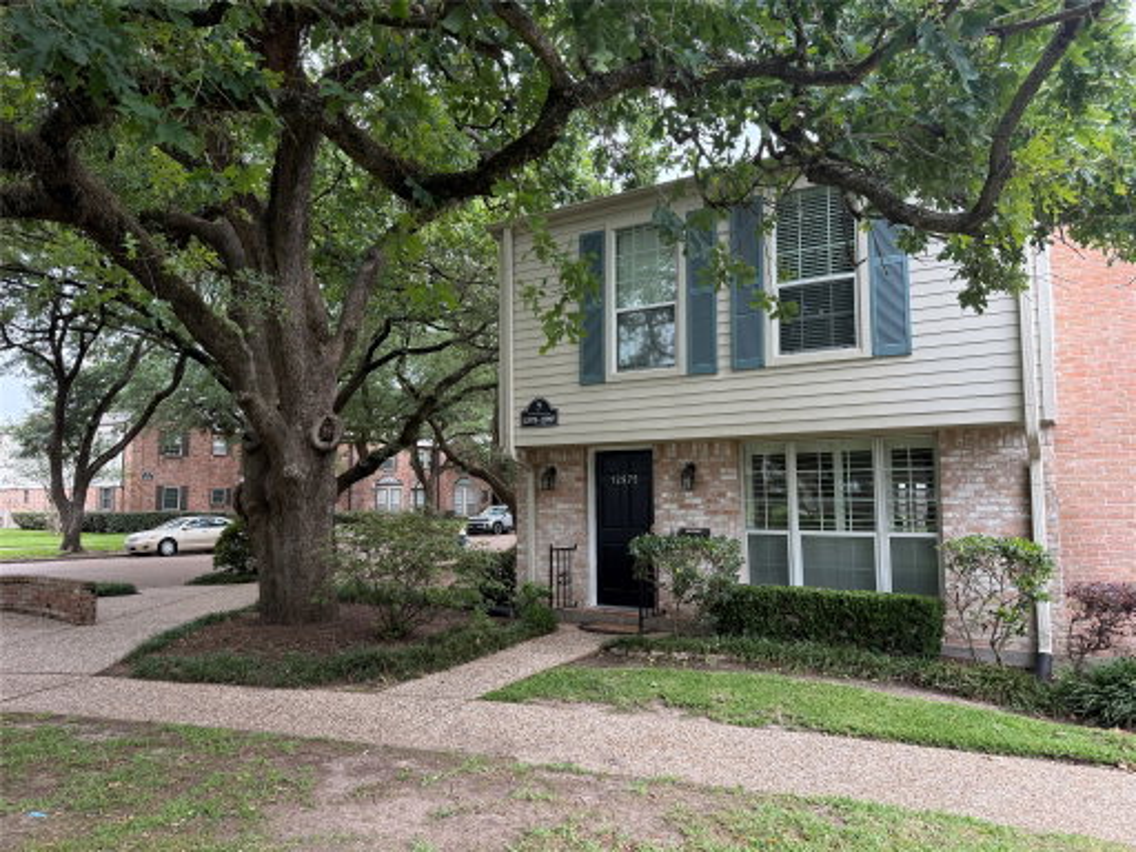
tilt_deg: +5.6
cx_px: 568
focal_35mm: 24
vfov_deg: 56.8
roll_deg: +0.4
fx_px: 788
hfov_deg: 71.6
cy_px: 426
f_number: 1.78
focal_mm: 6.76
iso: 100
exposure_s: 1/612
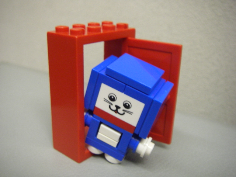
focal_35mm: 38
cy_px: 88
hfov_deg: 49.0
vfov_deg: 37.7
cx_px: 118
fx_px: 259
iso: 160
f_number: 3.3
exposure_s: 1/5
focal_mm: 6.3
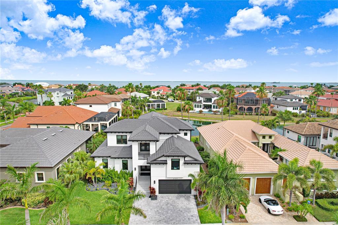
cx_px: 169
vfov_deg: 57.2
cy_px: 112
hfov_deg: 78.6
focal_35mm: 22
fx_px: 206
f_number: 2.8
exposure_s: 1/2500
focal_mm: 8.38
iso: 200
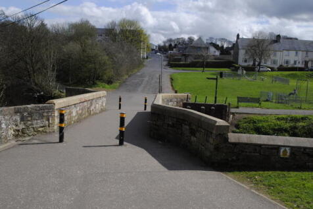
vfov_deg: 36.8
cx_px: 156
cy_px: 104
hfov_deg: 53.1
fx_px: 313
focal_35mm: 36
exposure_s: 1/320
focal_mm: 24
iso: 100
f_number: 9
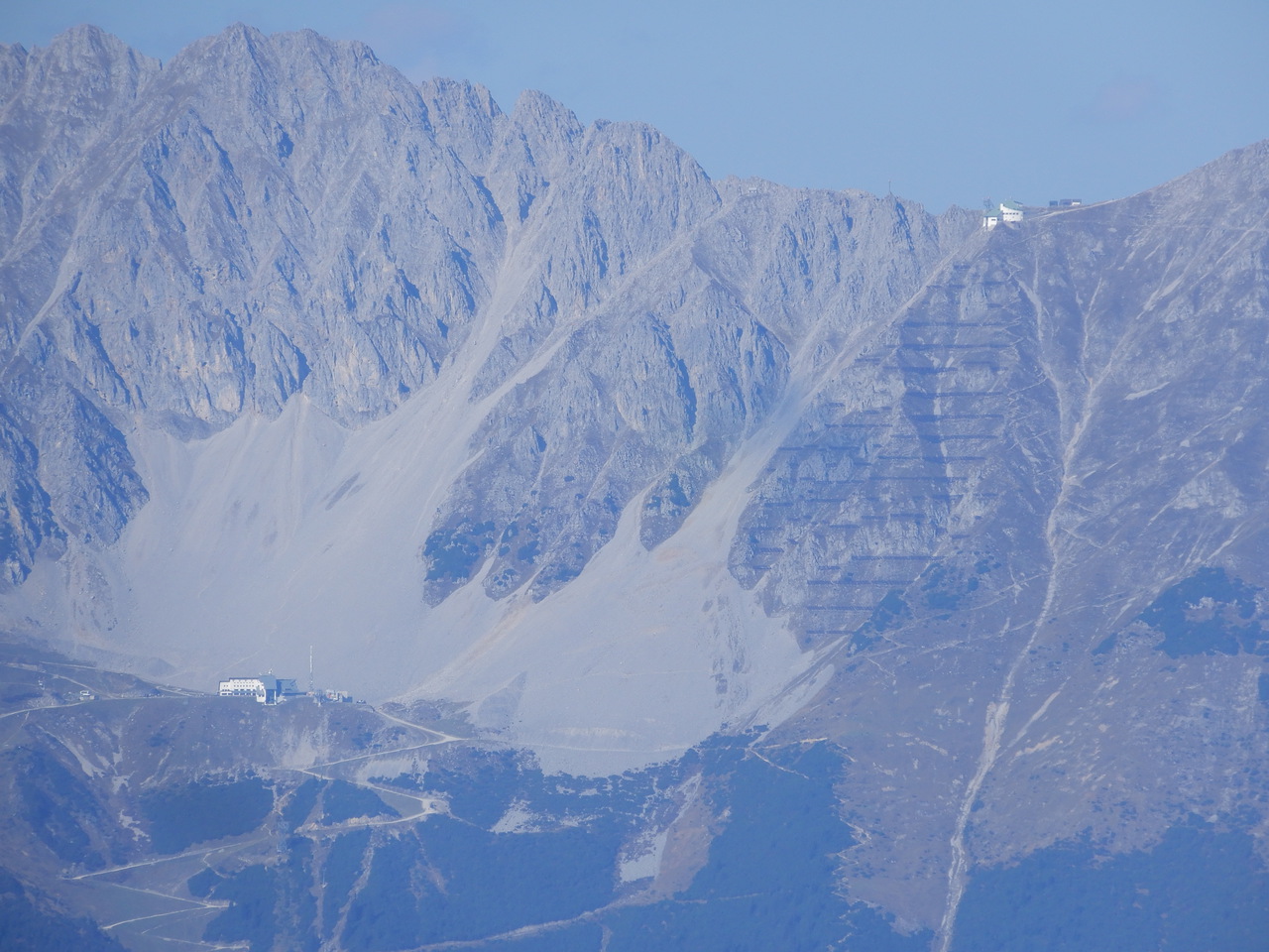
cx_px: 634
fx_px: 16497
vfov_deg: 3.3
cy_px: 476
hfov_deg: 4.4
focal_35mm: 450
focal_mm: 80.3
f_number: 6.3
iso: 80
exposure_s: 1/500
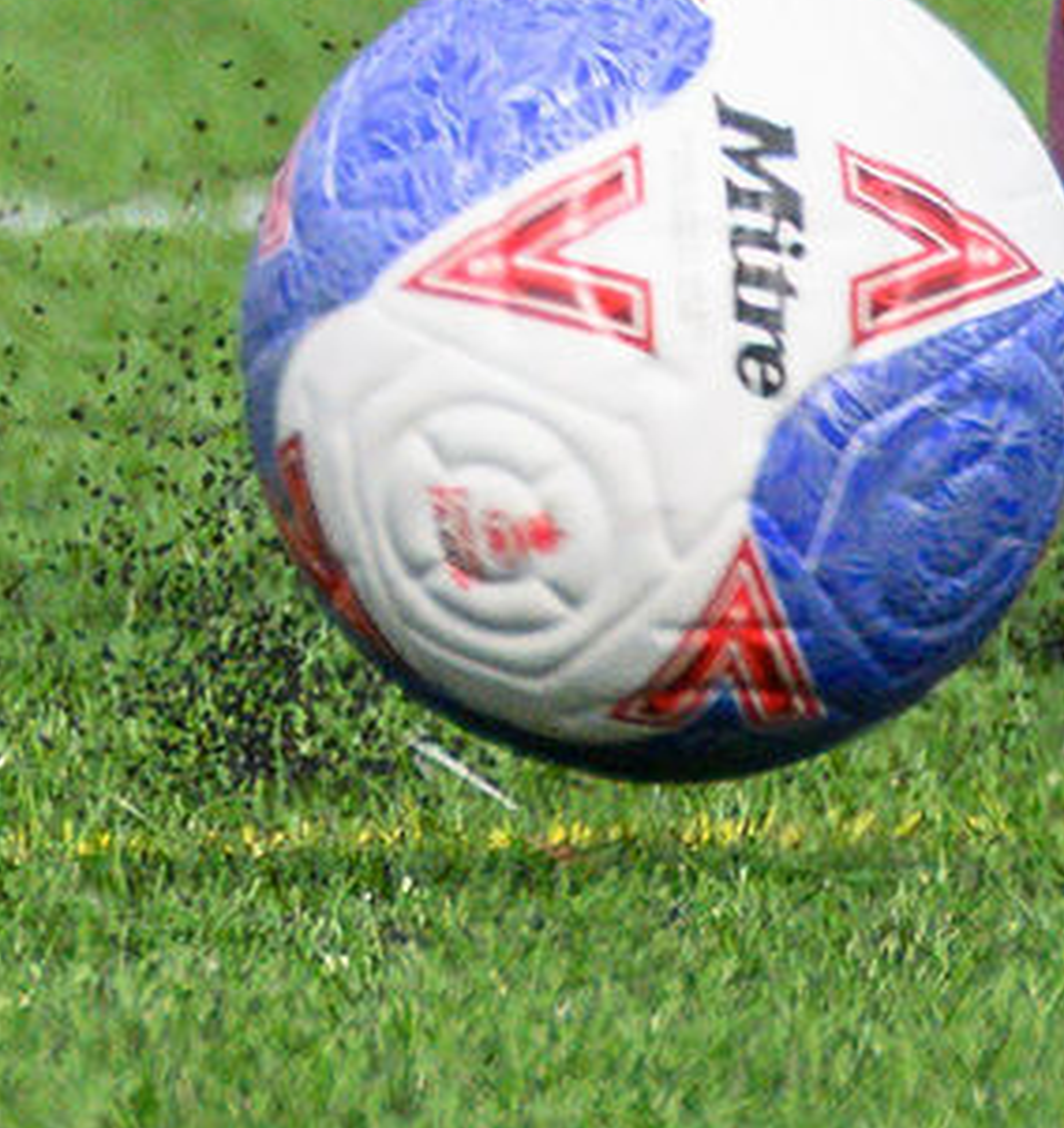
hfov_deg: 0.4
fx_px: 173100
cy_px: -3345
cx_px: -178
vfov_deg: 0.4
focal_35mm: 4831
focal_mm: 340
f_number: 5.3
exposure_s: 1/1600
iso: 560
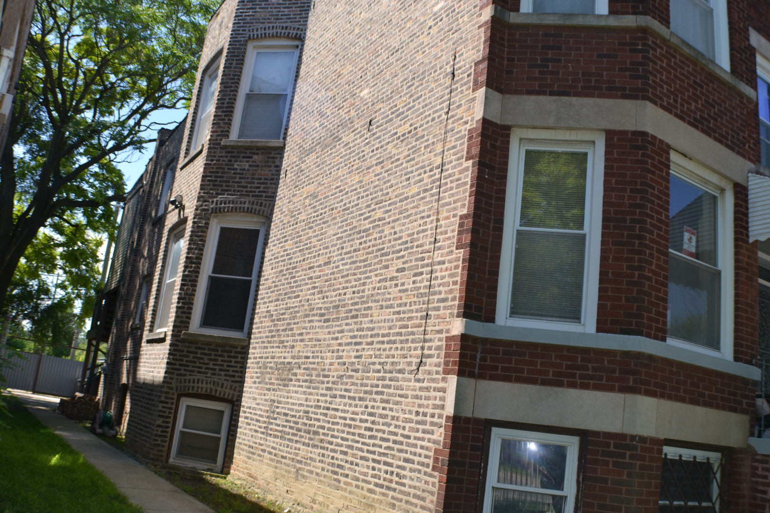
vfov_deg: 34.2
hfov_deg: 49.6
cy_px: 256
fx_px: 834
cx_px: 385
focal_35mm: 39
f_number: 5.6
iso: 100
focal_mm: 26
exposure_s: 1/200
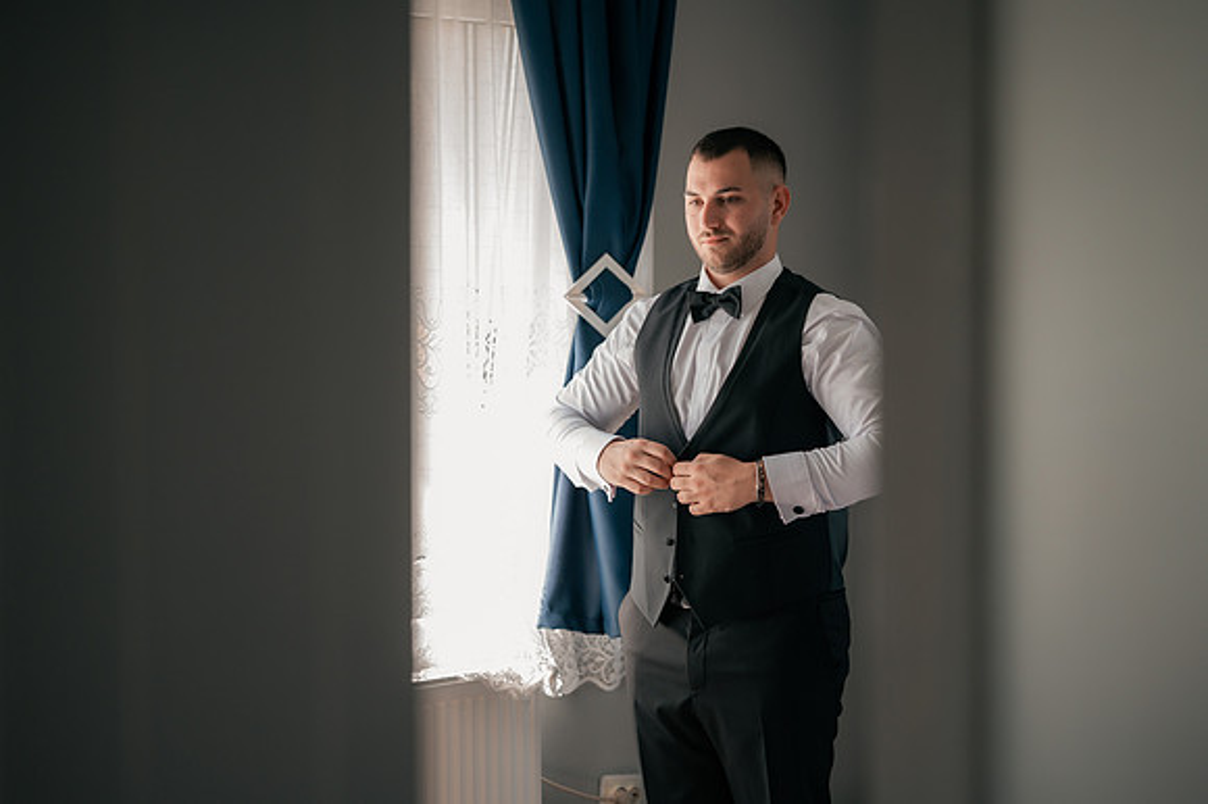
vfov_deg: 16.1
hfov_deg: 23.9
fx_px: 2850
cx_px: 604
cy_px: 402
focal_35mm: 85
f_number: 1.8
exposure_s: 1/800
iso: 800
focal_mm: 85
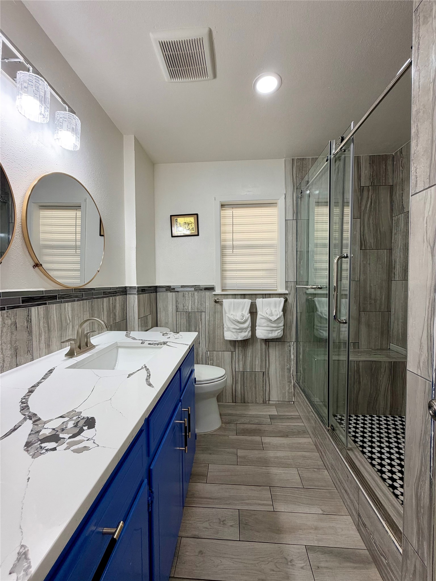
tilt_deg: -1.8
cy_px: 290
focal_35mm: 14
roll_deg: +0.3
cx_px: 218
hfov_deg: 85.7
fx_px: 235
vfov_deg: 102.1
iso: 100
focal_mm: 2.22
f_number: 2.2
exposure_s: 1/120
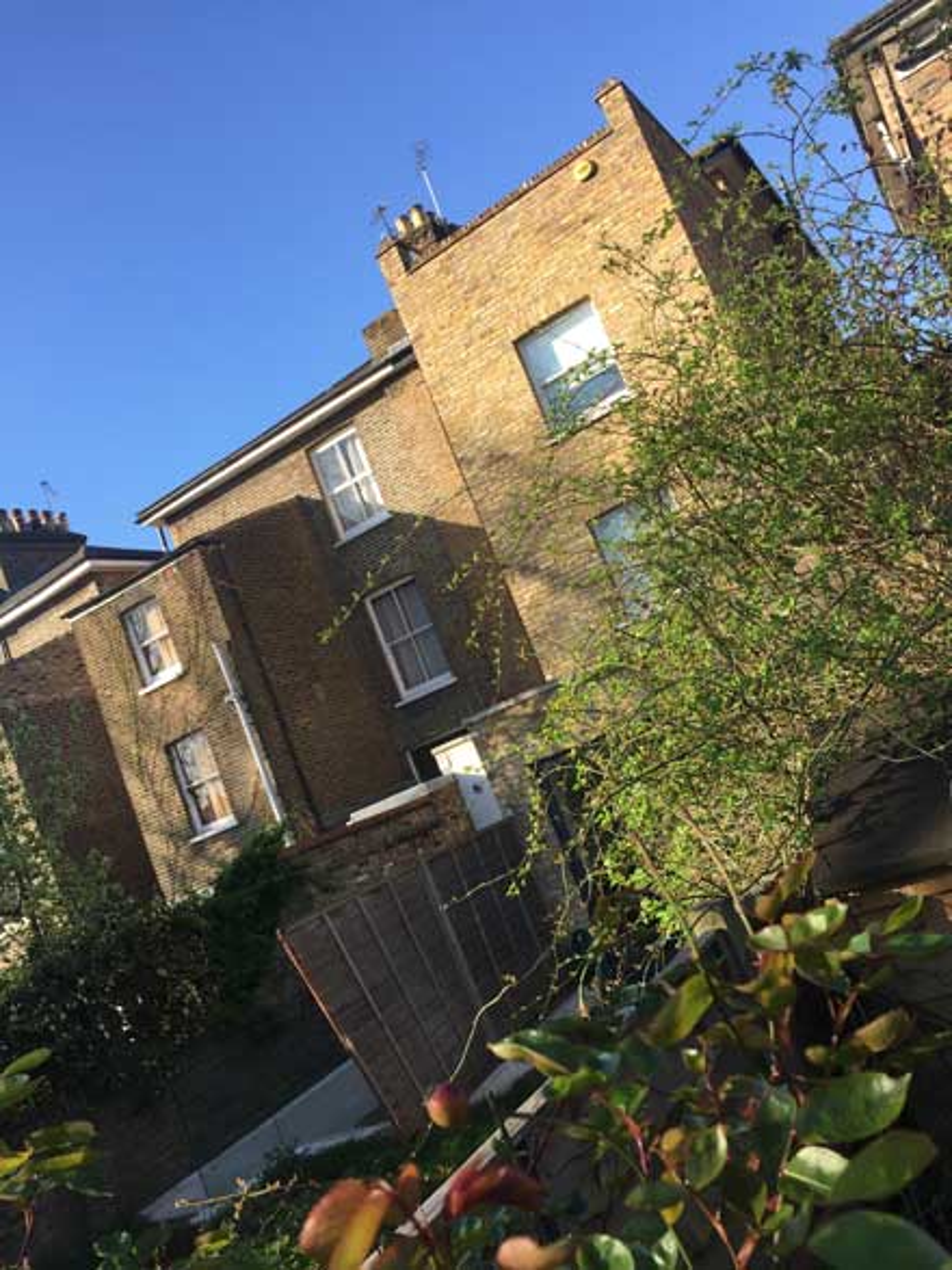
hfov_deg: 48.2
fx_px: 1064
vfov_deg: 61.7
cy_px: 635
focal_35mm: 29
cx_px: 476
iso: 32
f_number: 2.2
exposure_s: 1/682
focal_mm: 4.15
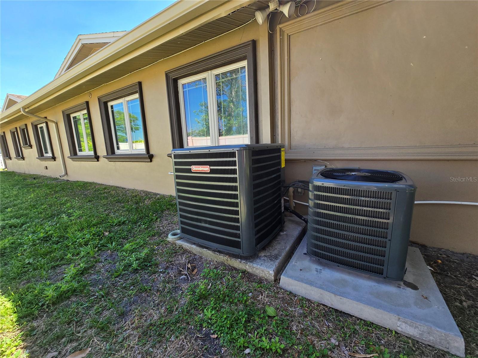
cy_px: 179
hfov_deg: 106.2
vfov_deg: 89.9
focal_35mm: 13
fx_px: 180
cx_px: 239
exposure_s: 1/457
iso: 50
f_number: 2.2
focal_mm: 2.2
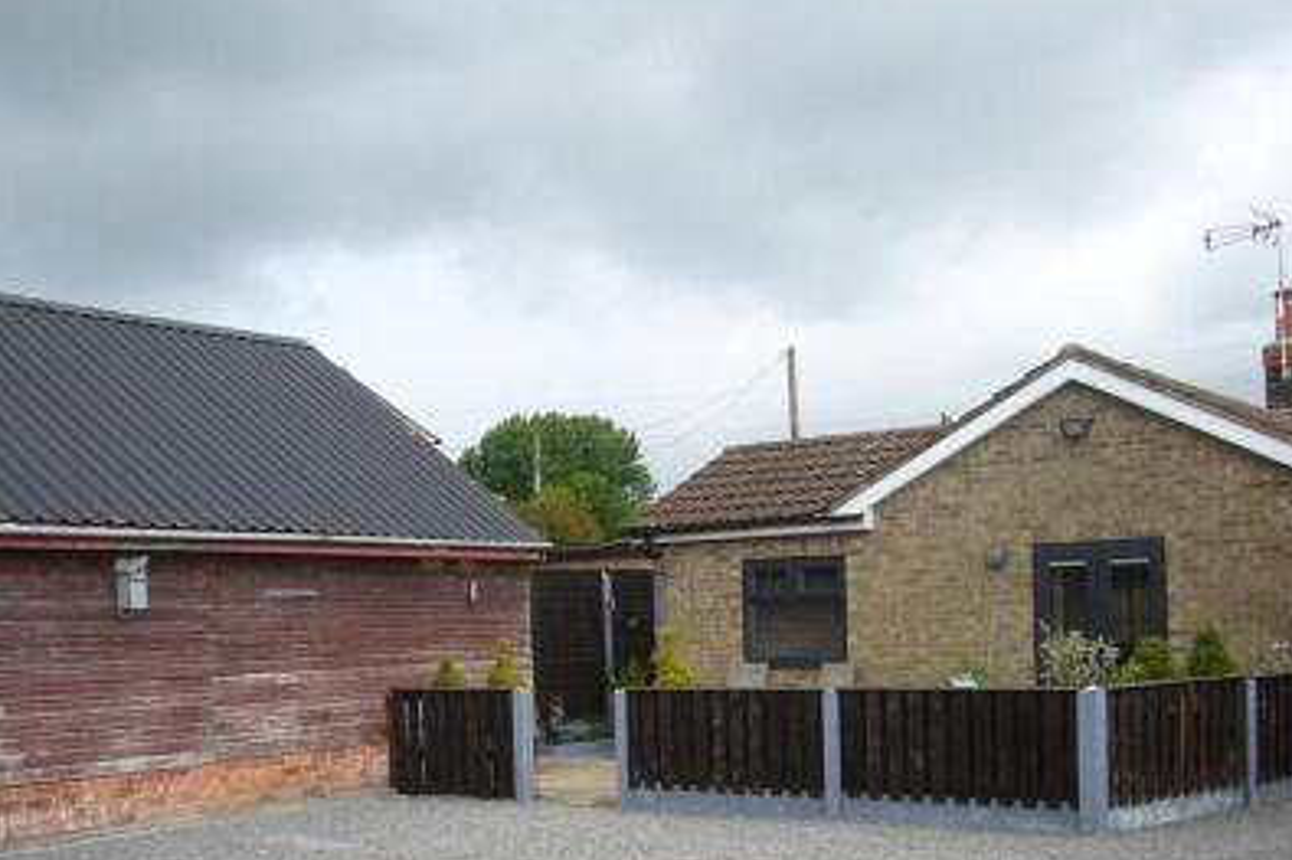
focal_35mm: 43
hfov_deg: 45.4
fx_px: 1543
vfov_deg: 30.5
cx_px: 581
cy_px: 675
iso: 80
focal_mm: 4.6
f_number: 2.8
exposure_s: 1/400
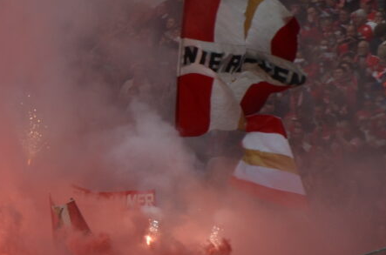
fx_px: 2898
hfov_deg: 7.4
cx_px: -270
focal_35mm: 271
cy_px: 140
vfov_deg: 5.0
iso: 200
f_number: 8
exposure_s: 1/250
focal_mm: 50
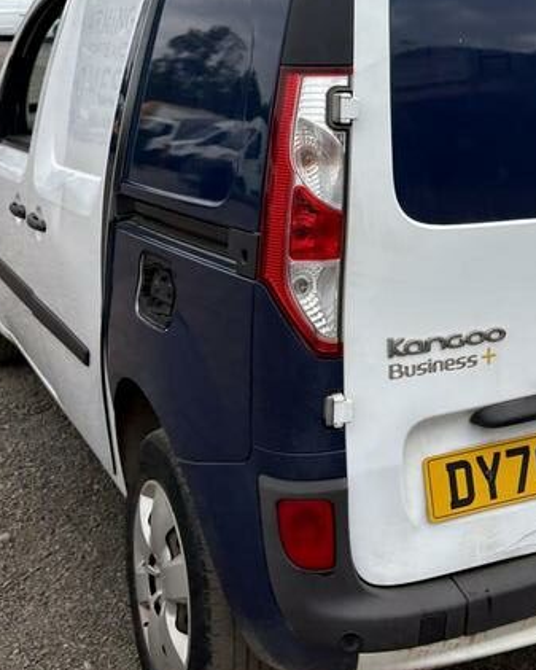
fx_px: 1070
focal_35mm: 54
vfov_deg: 33.7
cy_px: 134
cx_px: 458
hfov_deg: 27.3
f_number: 1.6
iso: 50
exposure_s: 1/3623
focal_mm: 5.96
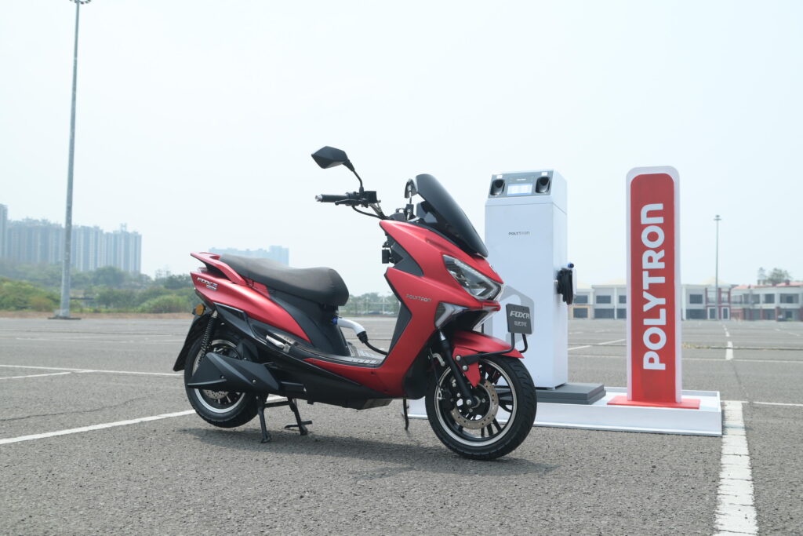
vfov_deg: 38.9
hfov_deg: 55.8
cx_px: 402
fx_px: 758
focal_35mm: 34
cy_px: 268
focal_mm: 34
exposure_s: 1/60
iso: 100
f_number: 5.6
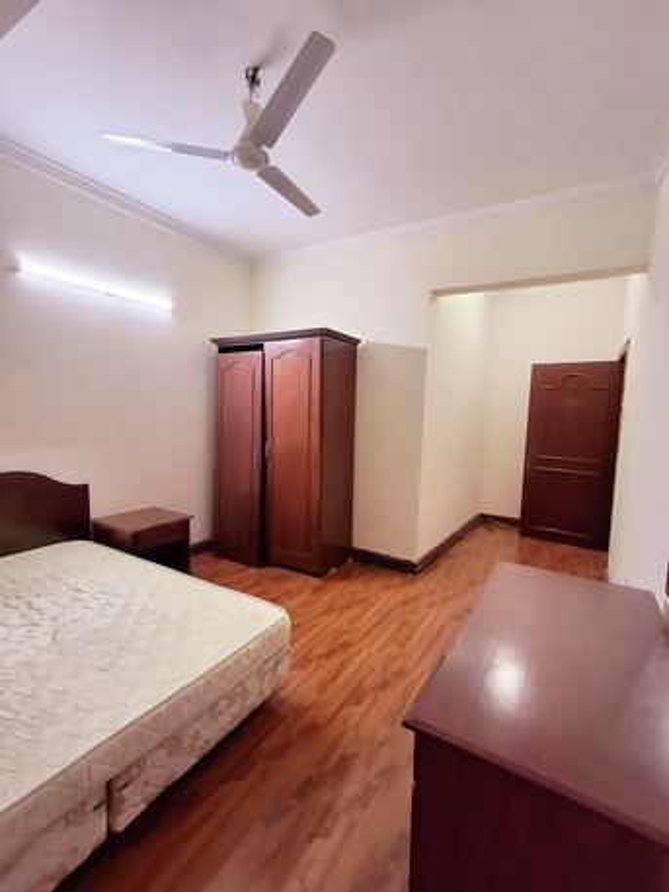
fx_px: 412
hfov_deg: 78.1
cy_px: 446
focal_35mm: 16
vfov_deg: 94.5
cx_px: 334
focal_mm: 1.64
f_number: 2.2
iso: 80
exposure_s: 1/50
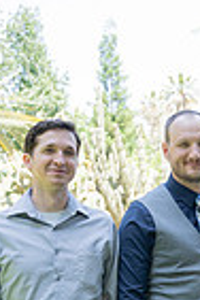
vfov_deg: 19.6
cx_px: 240
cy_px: 270
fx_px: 850
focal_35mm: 102
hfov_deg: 13.1
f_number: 4
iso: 250
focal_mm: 32
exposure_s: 1/250
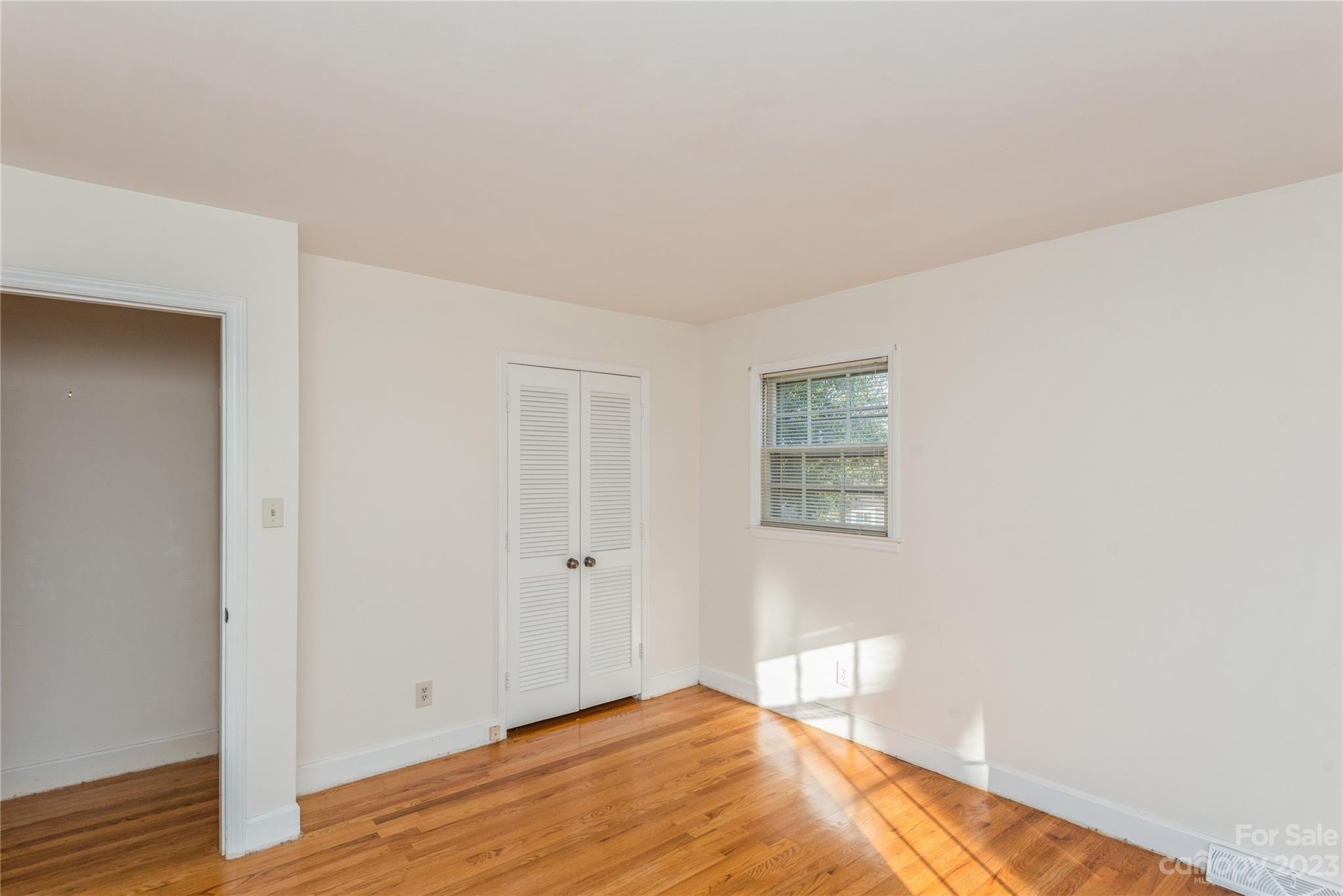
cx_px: 672
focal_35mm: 18
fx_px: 672
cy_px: 448
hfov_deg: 90.0
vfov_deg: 67.4
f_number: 8
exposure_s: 1/60
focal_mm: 18
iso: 320
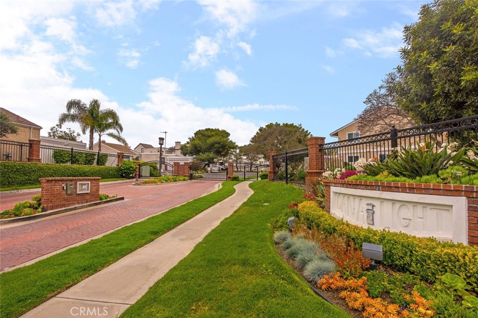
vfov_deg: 67.3
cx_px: 239
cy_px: 159
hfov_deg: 90.0
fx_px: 239
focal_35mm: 18
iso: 160
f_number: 10
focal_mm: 18
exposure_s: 1/250
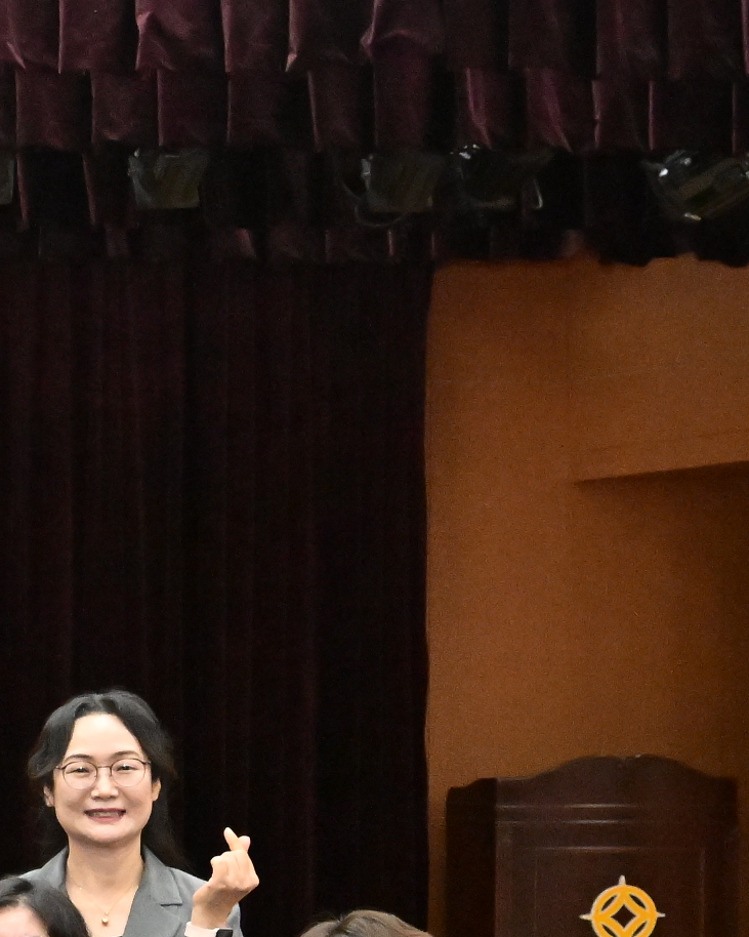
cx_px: -798
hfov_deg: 14.2
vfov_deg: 21.1
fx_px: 2467
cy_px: 797
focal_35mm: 89
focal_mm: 21
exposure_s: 1/200
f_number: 6.3
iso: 6400
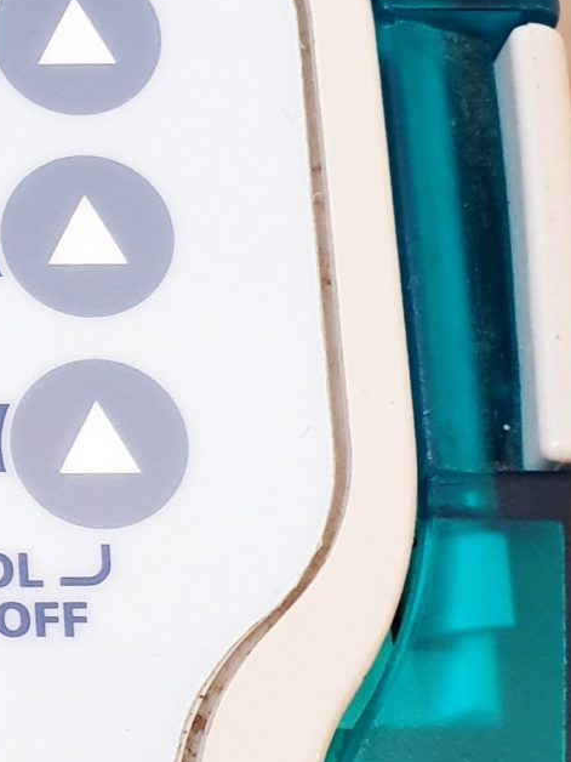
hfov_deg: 13.0
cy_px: 467
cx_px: -362
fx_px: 2331
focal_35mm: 106
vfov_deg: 18.5
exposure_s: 1/50
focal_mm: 4.3
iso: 320
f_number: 2.4
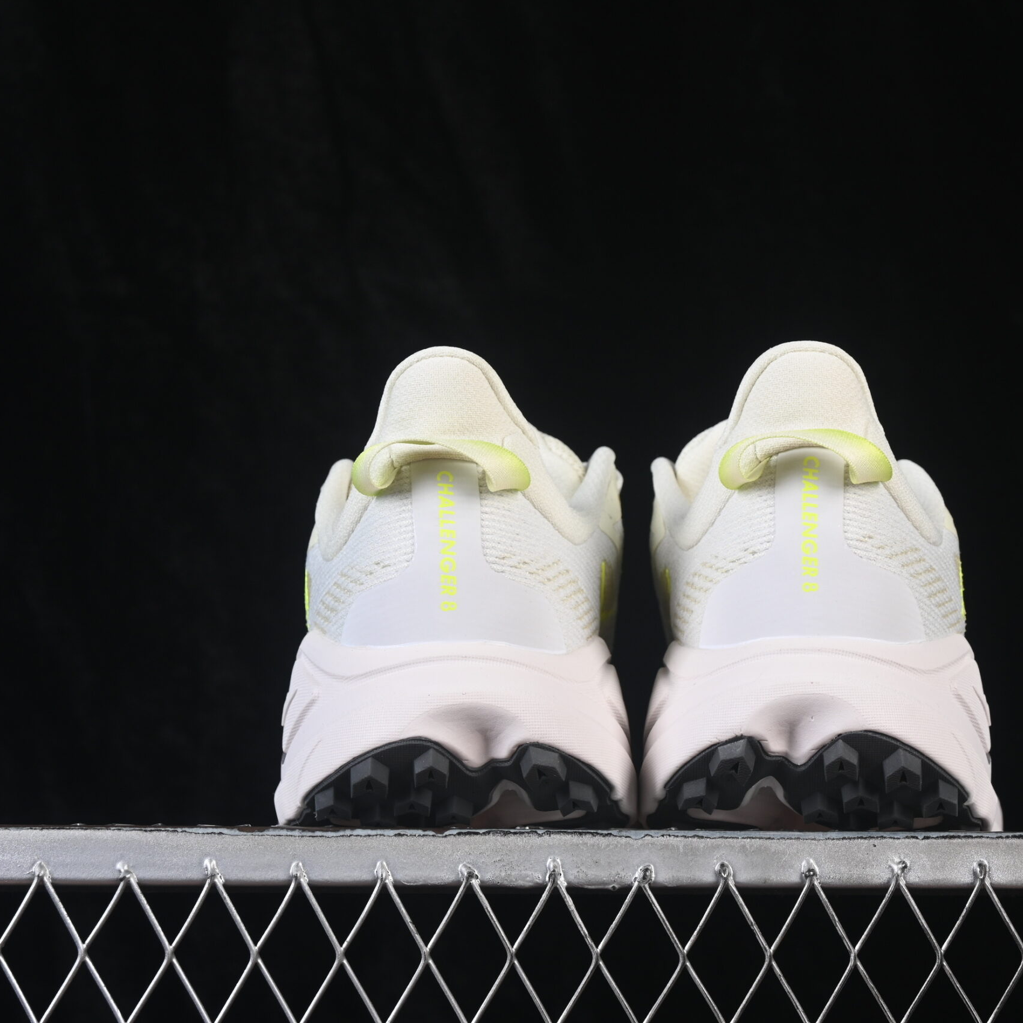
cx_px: 649
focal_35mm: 96
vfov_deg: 18.1
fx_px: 3210
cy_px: 511
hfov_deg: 18.1
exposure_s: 1/80
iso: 160
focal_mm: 50
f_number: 8
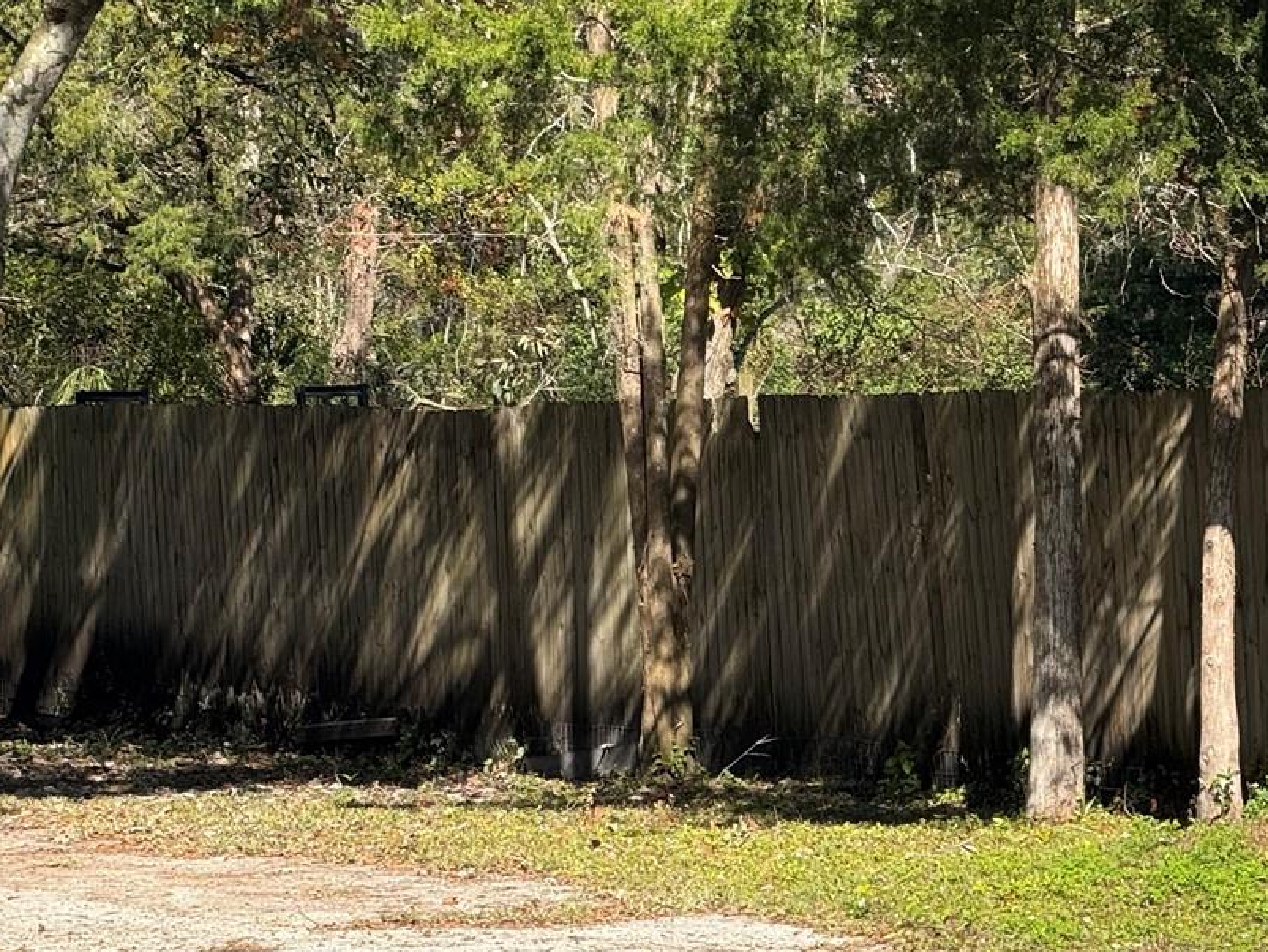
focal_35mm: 239
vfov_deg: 6.2
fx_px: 8759
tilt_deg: -2.5
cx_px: 576
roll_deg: -0.8
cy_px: 542
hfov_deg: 8.3
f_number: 2.8
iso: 50
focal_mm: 15.66
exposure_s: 1/581
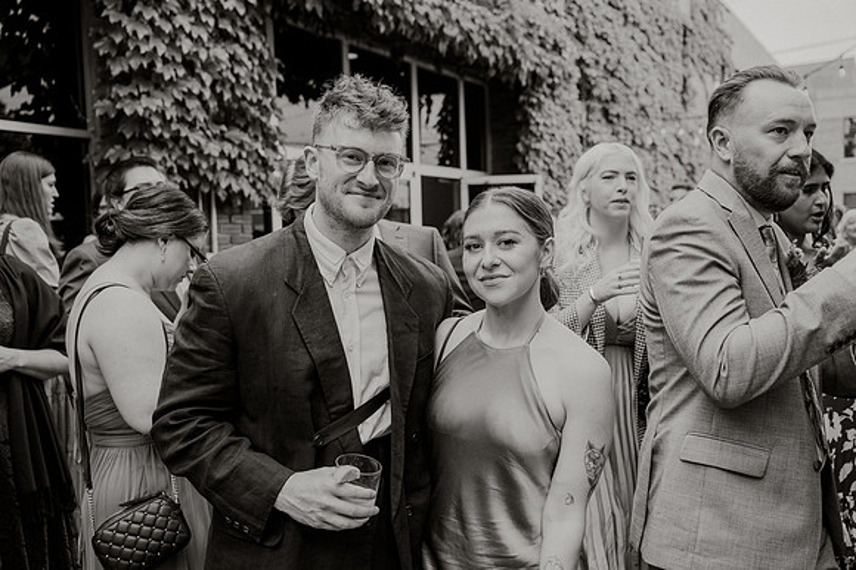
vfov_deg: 39.5
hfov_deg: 56.7
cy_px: 282
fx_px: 793
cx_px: 423
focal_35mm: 33
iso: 200
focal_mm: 33
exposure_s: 1/200
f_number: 3.5
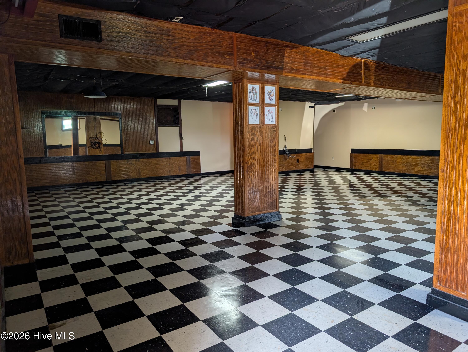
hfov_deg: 71.5
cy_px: 176
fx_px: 325
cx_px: 234
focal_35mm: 24
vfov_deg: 56.9
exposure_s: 1/40
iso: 24
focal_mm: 6.9
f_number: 1.68
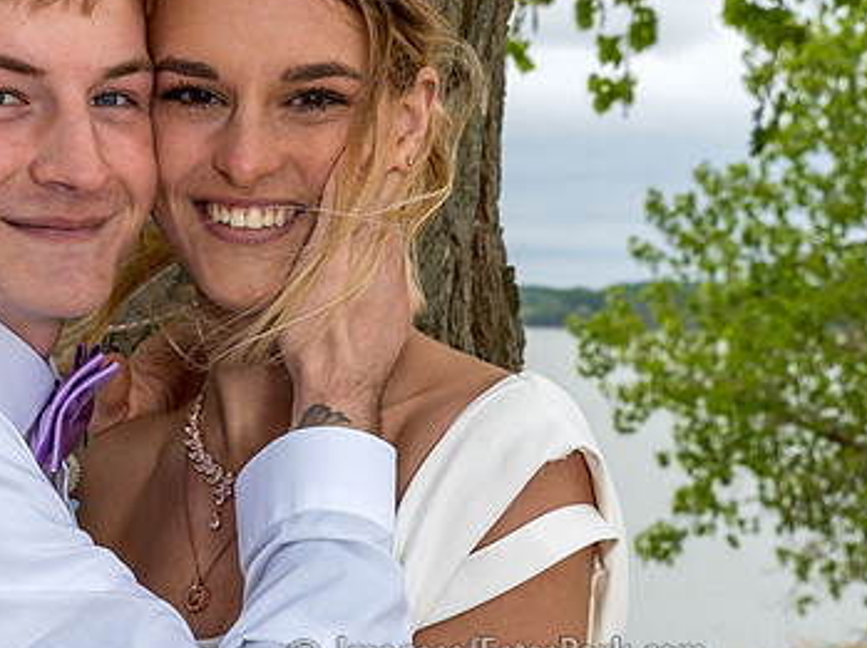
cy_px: 207
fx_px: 1601
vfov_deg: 22.8
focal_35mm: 64
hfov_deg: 29.5
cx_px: 154
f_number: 8
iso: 100
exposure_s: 1/200
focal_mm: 40
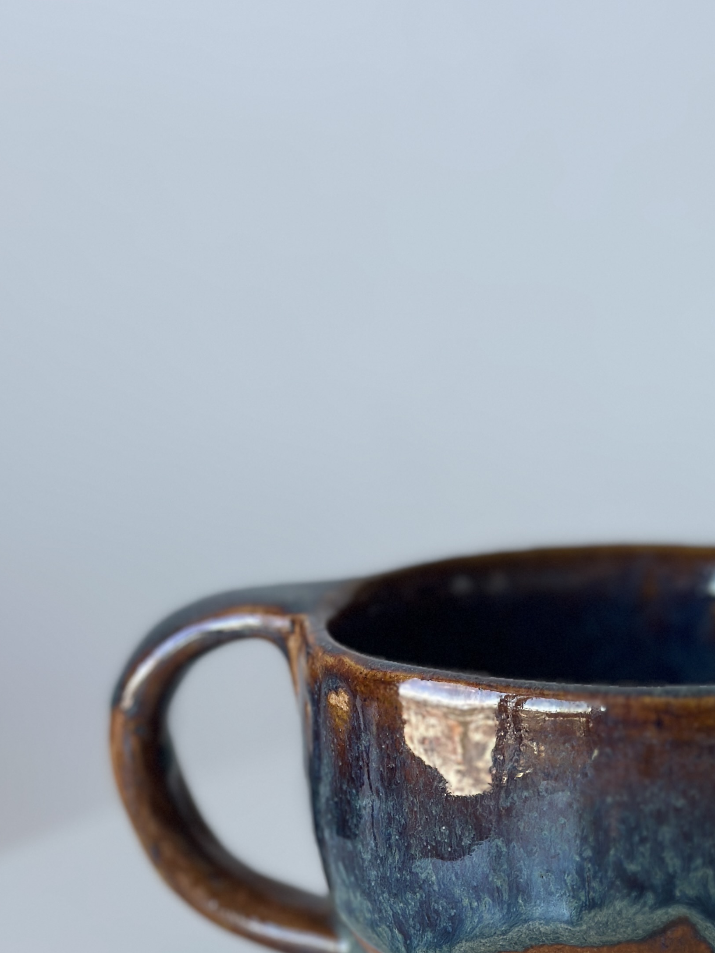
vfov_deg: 21.7
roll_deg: -1.3
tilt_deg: -15.6
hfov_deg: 16.5
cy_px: 765
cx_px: 573
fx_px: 2451
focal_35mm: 89
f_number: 1.78
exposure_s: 1/231
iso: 80
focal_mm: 6.86
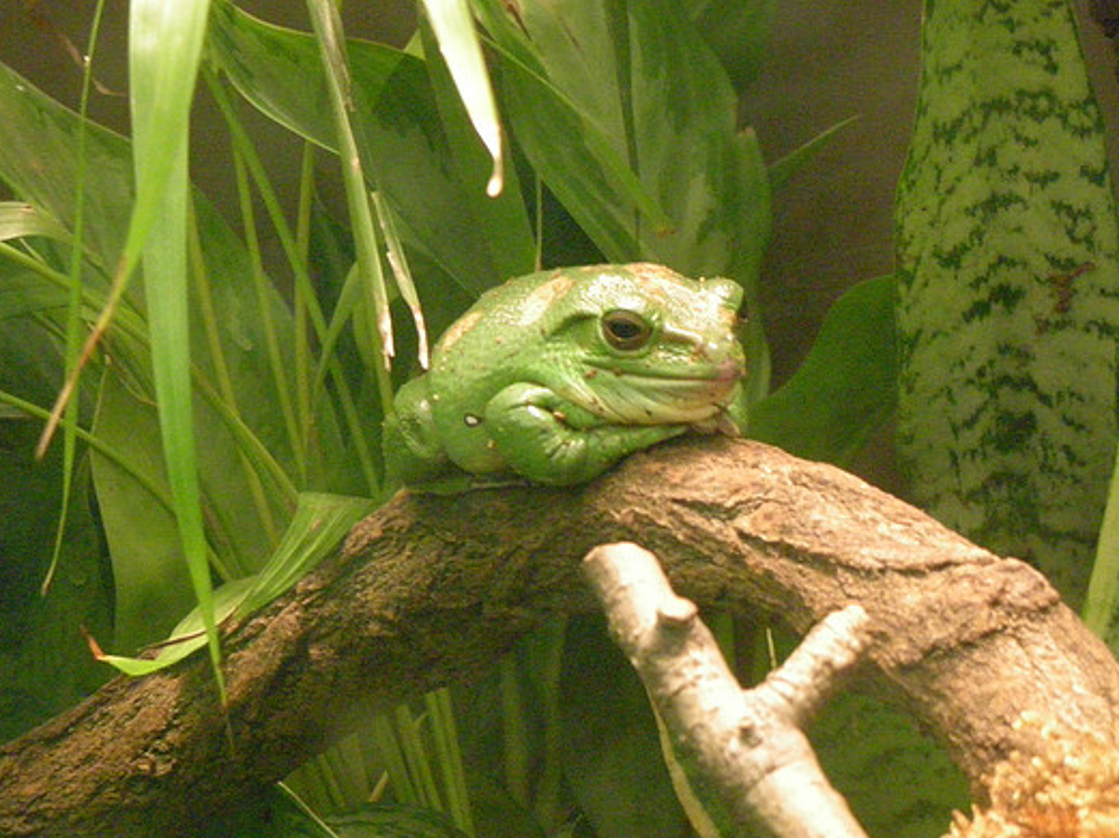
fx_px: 3780
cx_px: 573
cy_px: 409
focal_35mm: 117
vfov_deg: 12.6
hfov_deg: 16.8
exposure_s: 1/6.4
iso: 800
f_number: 4.7
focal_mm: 17.1
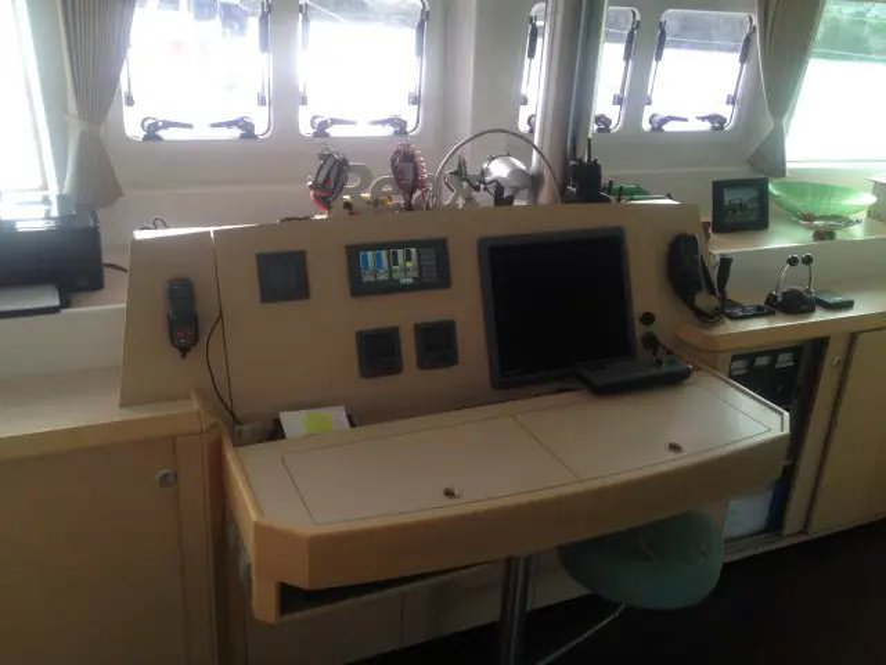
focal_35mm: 35
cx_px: 443
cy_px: 332
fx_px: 896
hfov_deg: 52.6
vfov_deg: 40.7
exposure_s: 1/60
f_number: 2.4
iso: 50
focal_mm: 4.28
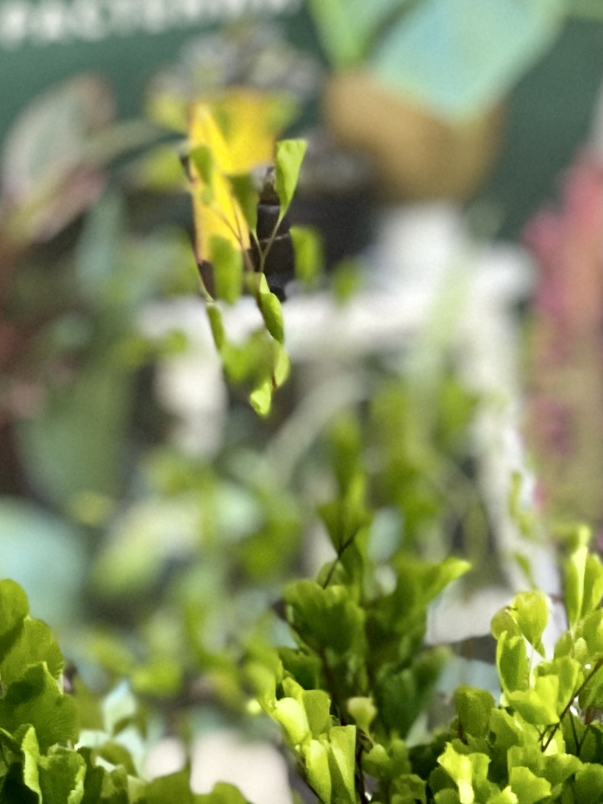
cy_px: 1124
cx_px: 425
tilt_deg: -37.6
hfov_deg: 6.3
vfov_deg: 8.2
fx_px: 5480
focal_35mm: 236
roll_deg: -0.9
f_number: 2.2
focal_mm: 7.5
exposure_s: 1/40
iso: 320
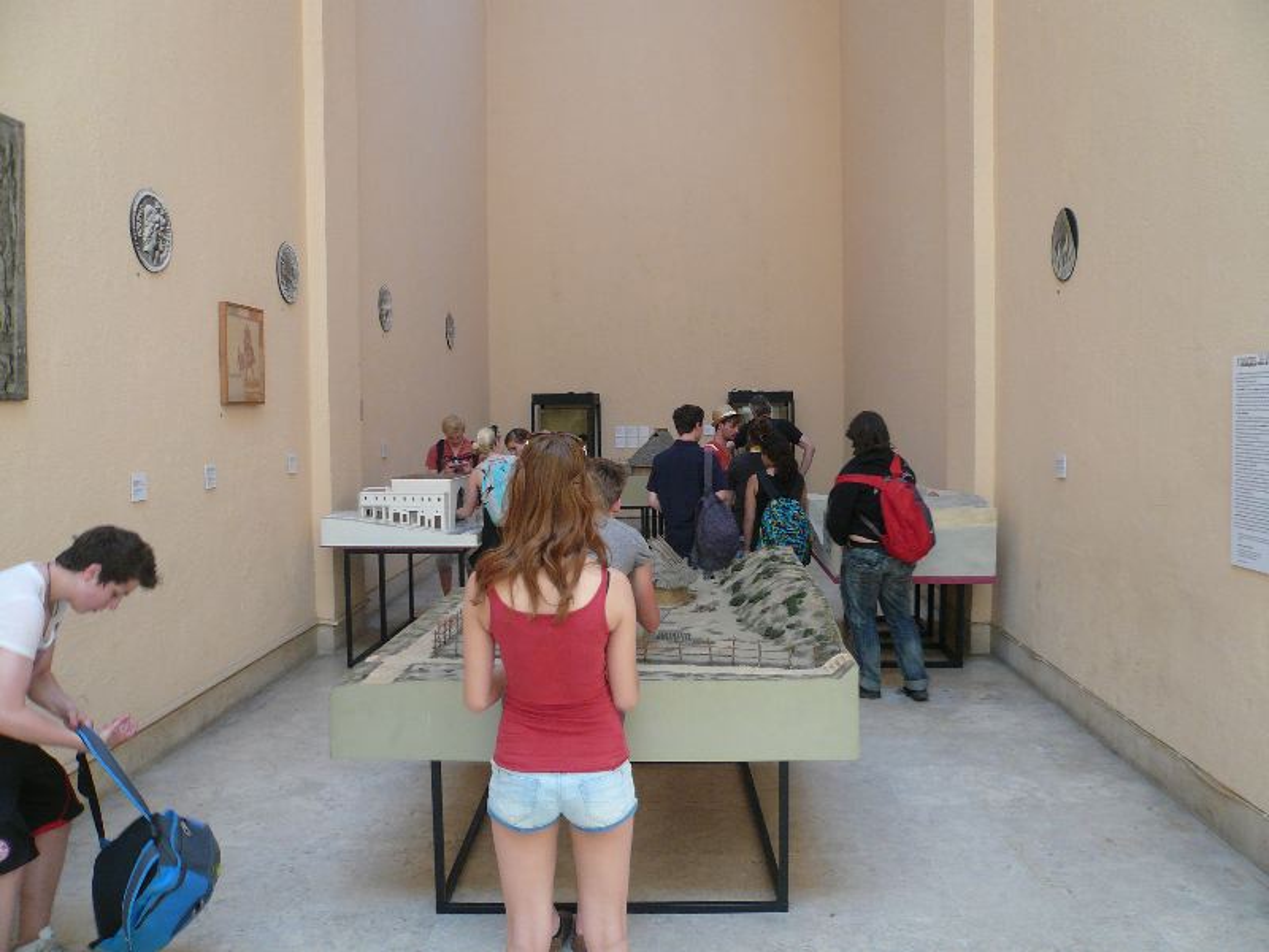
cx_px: 634
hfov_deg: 63.4
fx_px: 1026
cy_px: 476
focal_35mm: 28
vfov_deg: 49.7
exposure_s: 1/60
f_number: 2.8
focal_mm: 4.6
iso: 100
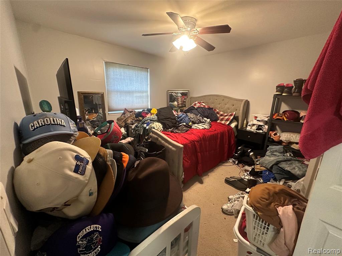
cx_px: 171
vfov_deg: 85.7
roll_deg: -0.9
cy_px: 128
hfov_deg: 102.1
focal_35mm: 14
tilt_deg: -14.0
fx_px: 138
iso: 400
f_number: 2.2
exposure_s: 1/60
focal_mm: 2.22
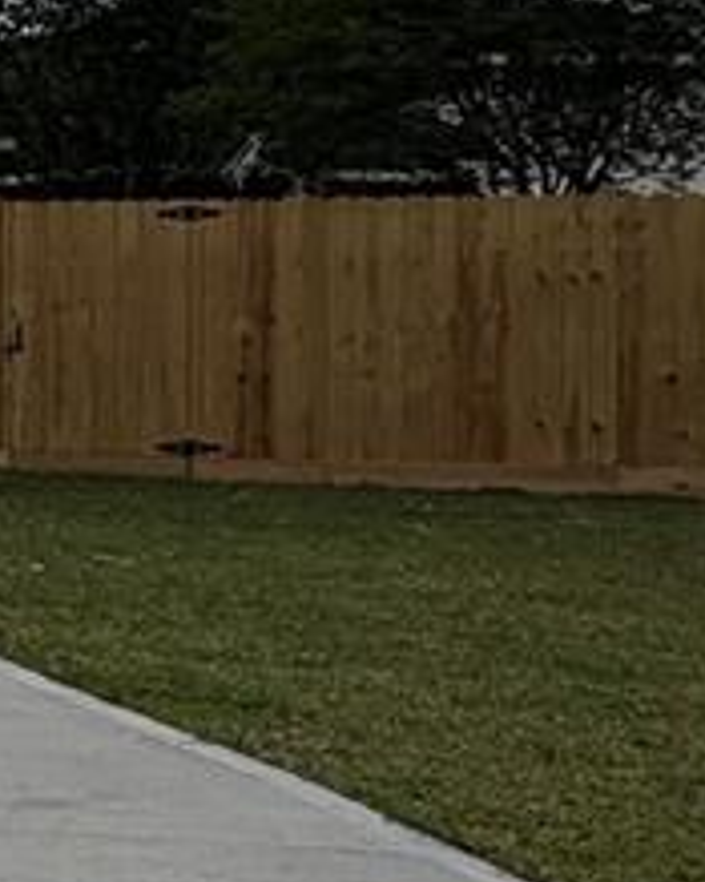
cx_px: -1567
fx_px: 2506
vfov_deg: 19.9
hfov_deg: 10.2
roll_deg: +0.0
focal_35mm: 96
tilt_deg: +1.5
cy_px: 298
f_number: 2.2
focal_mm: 2.22
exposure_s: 1/1017
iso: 20
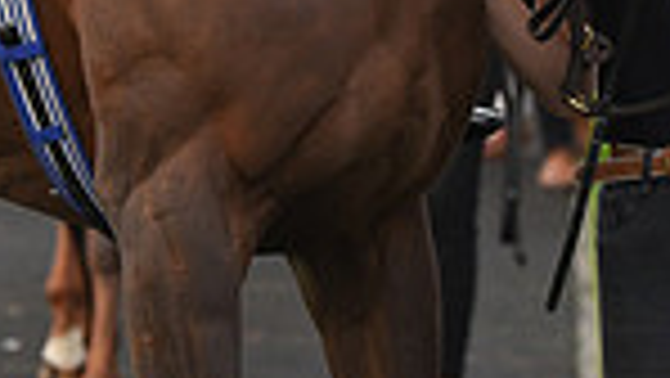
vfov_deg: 2.1
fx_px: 10505
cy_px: -448
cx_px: 198
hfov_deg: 3.7
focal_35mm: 591
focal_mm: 145
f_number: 4.5
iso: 640
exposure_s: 1/1000
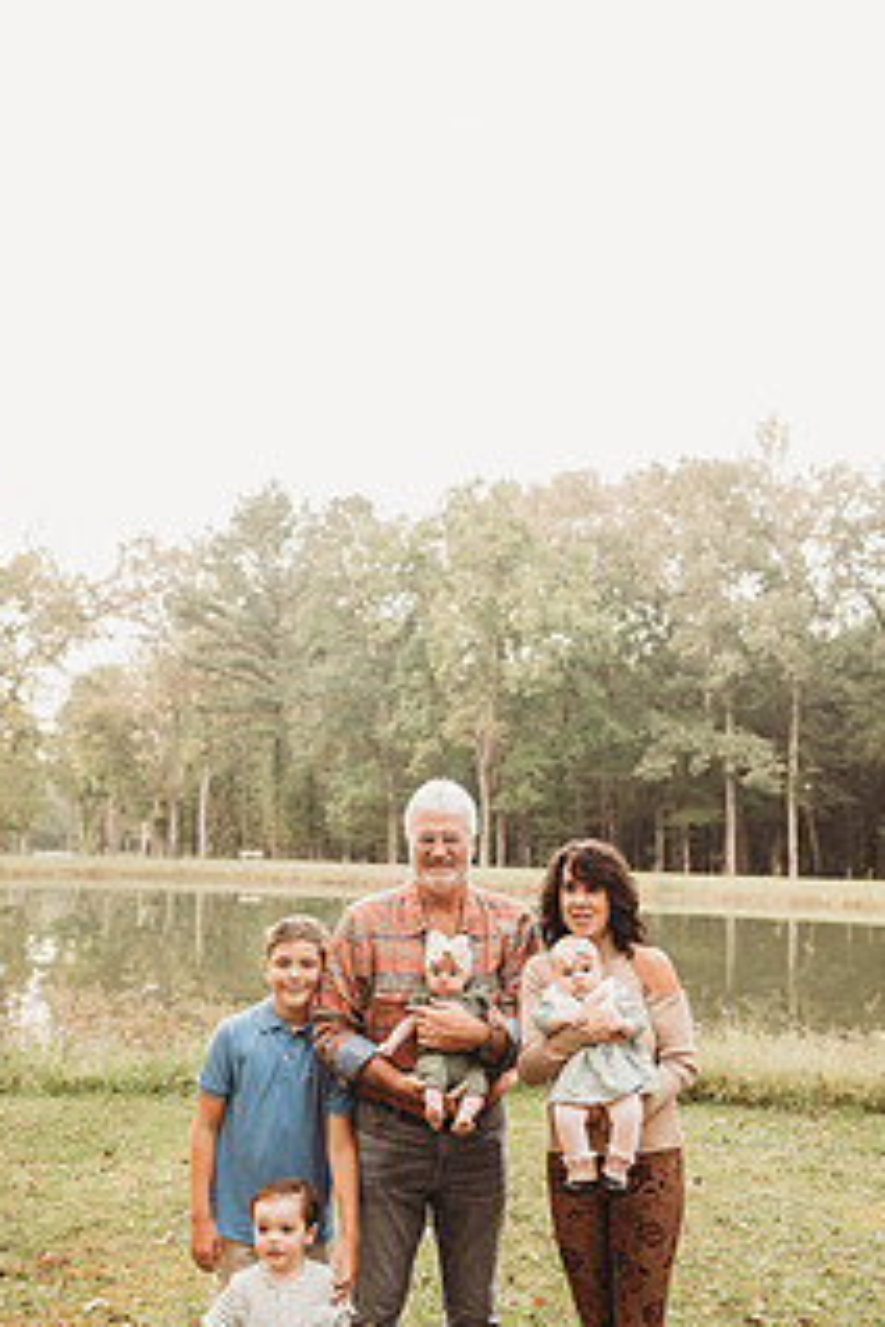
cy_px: 755
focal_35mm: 34
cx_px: 442
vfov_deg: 55.6
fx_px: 1254
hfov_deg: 38.9
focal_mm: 24
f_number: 2.5
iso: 800
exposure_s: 1/125
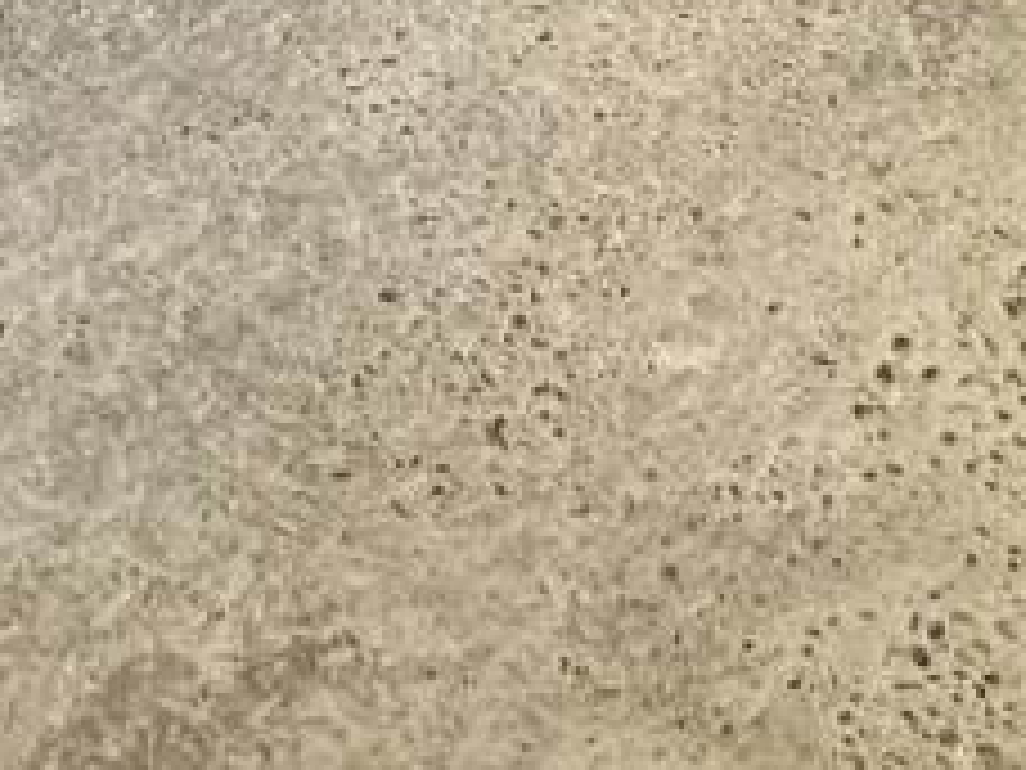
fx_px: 2727
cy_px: -1556
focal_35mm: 92
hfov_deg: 21.3
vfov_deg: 10.8
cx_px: 477
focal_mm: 2.22
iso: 250
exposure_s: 1/120
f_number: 2.2
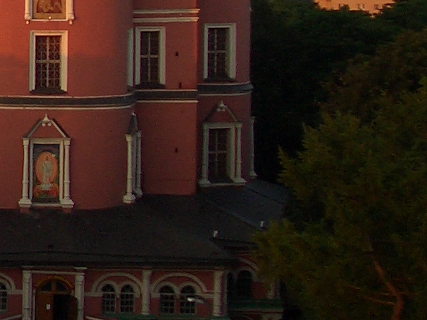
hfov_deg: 13.0
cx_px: -362
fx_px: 1678
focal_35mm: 136
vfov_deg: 10.6
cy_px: -104
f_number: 2.6
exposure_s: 1/200
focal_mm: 5.8
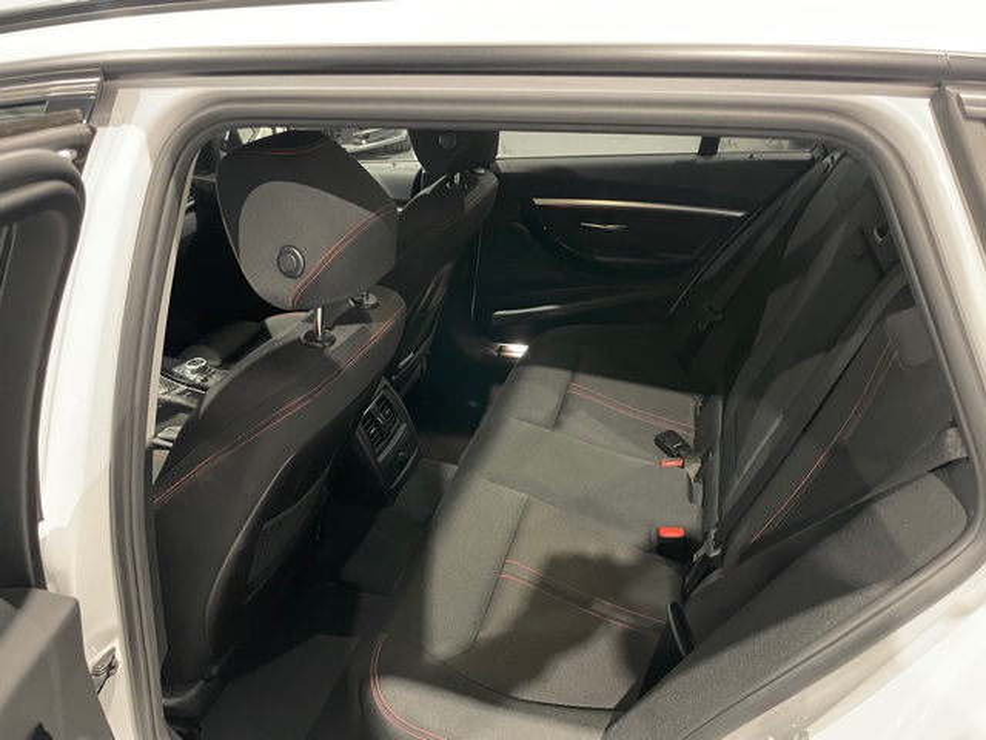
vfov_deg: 53.1
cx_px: 493
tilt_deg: -30.0
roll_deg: +2.9
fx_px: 741
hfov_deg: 67.3
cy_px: 370
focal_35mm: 26
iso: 500
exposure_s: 1/25
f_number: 1.6
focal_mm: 4.2
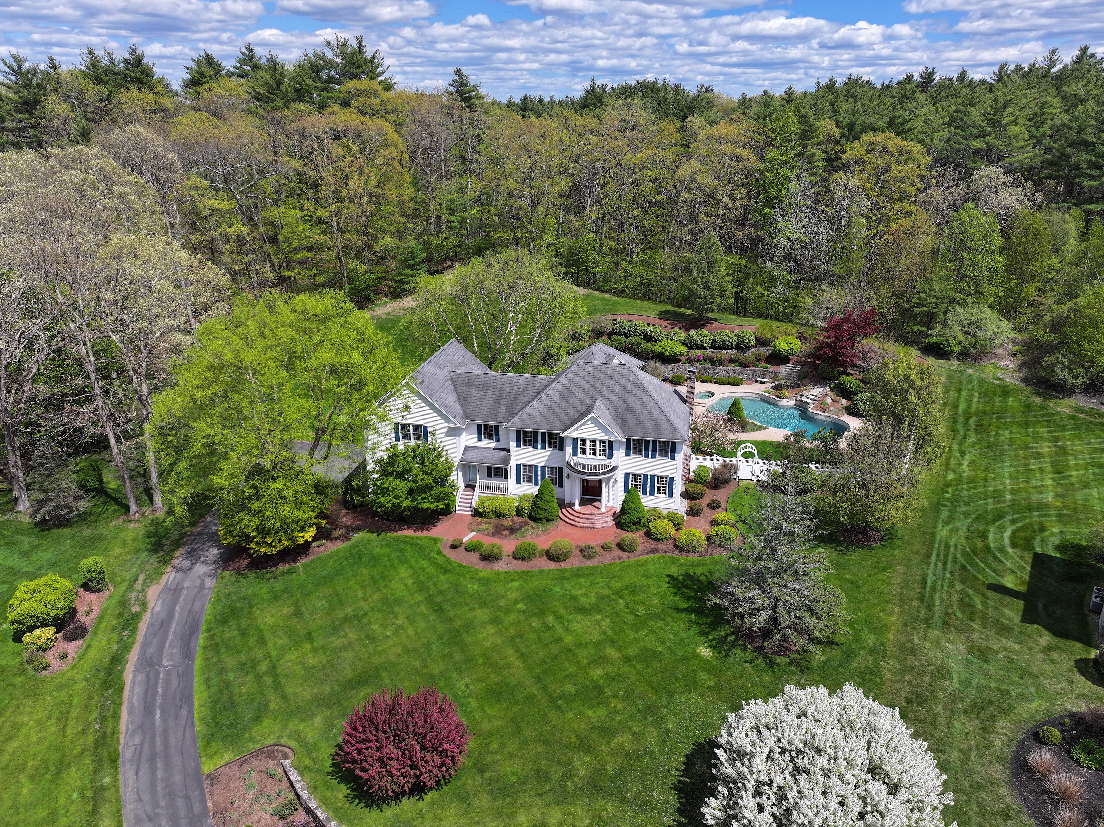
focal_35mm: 24
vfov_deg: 56.8
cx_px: 552
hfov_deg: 71.6
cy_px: 414
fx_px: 765
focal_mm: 12.29
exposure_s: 1/2000
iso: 110
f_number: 2.8
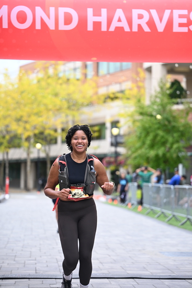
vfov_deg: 20.0
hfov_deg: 13.4
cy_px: 144
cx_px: 96
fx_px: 815
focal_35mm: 102
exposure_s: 1/1600
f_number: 2.8
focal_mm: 102
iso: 640
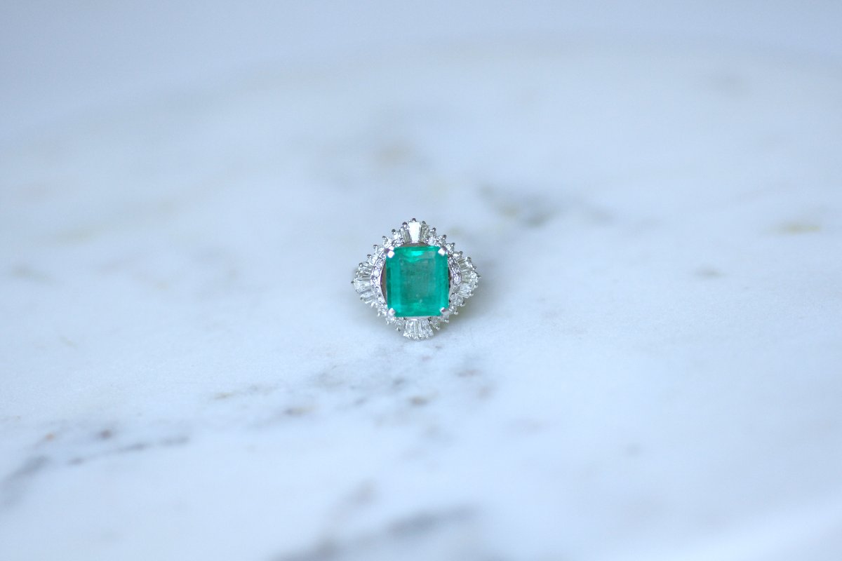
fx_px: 2456
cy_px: 280
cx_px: 421
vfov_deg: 13.0
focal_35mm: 105
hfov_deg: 19.5
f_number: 2.8
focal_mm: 70
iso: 500
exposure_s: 1/125
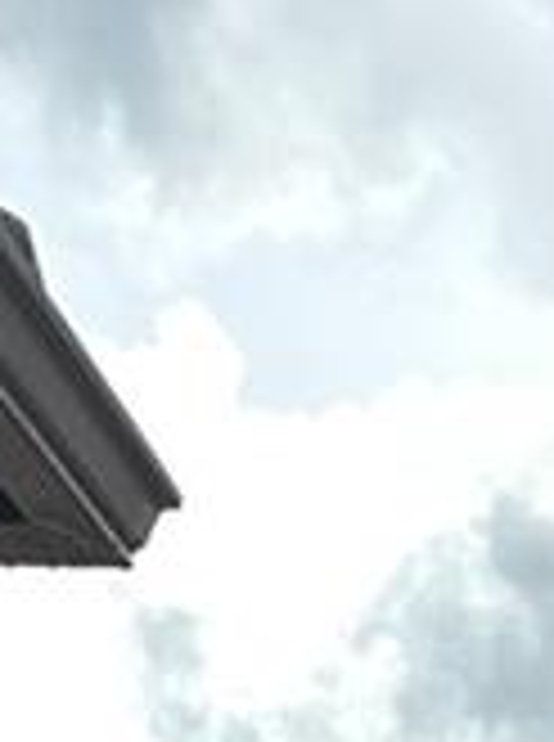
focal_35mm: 175
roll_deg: -0.7
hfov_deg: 7.7
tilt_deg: -5.5
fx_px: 3749
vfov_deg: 8.4
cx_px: 1414
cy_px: 2617
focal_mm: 6.86
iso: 80
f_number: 1.78
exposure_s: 1/1393
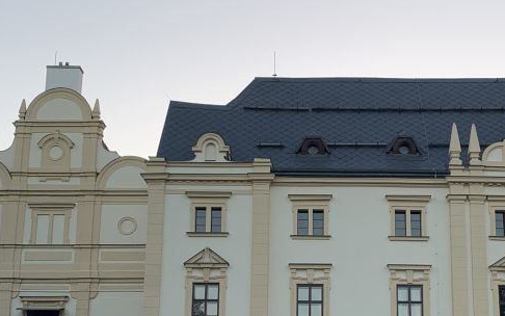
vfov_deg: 18.9
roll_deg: -0.6
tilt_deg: +13.5
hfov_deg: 30.1
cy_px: 258
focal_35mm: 68
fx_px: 936
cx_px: 313
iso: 25
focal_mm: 4.25
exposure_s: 1/206
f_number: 1.8
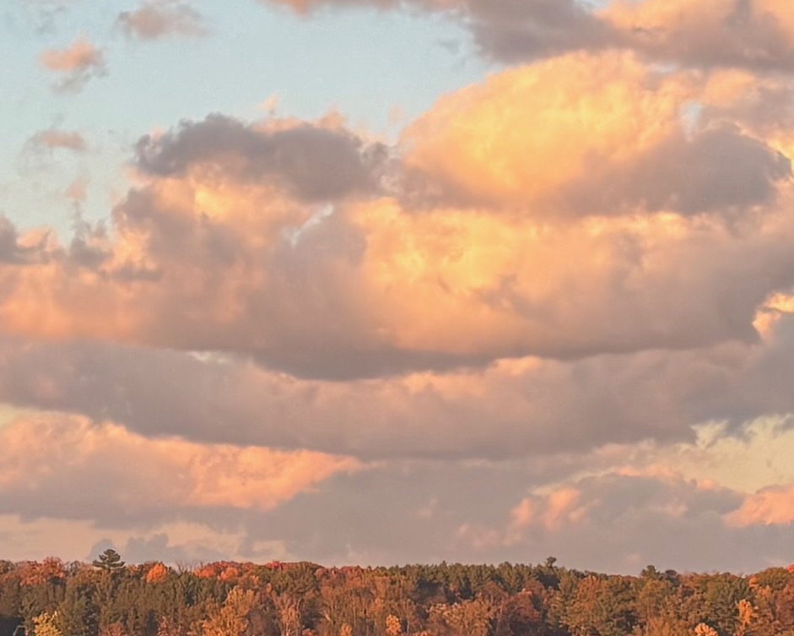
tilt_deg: +4.3
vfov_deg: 10.0
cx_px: 182
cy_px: 424
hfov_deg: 12.5
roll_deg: -2.1
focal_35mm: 154
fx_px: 3619
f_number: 1.6
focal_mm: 5.96
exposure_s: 1/792
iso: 50
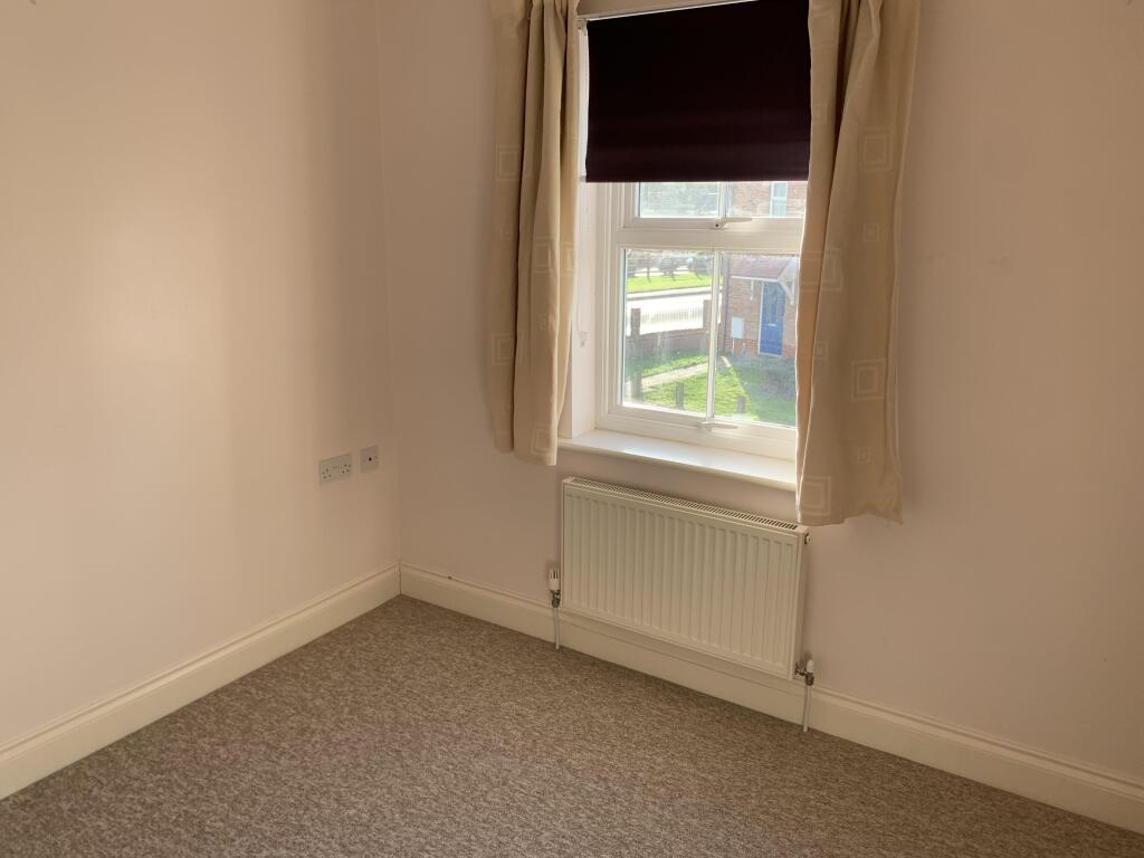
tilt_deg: -12.4
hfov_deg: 67.3
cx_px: 572
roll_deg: -0.2
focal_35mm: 26
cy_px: 429
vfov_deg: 53.1
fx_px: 859
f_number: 1.8
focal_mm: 4.25
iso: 40
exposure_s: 1/121
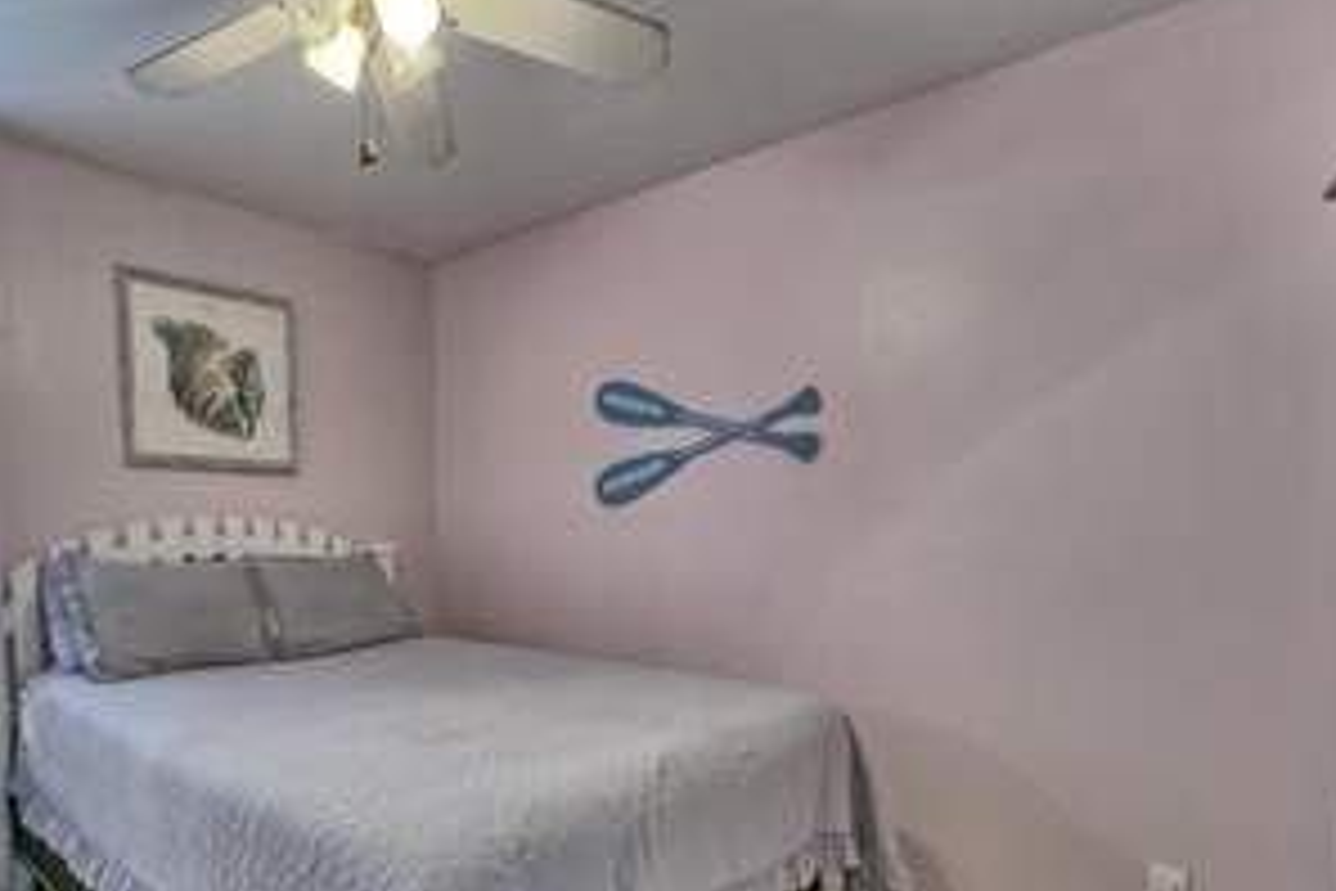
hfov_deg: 79.6
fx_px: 779
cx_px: 495
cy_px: 608
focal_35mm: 21
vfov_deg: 57.9
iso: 500
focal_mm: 13
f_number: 8
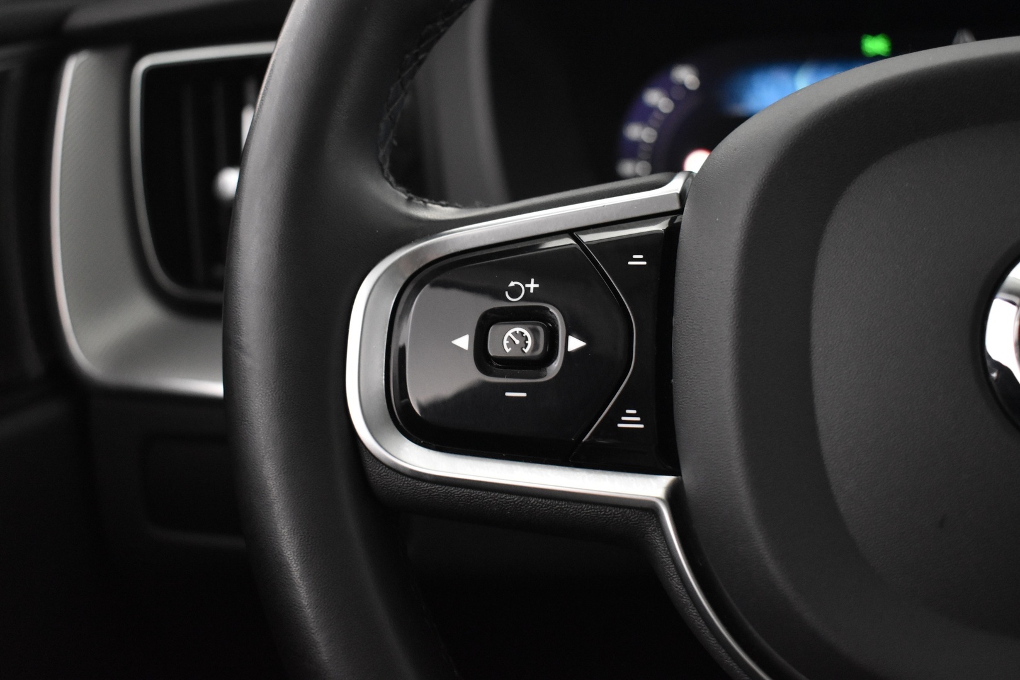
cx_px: 510
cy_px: 340
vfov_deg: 29.9
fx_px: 1275
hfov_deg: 43.6
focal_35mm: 45
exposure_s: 1/30
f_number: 4.2
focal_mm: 30
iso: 3200
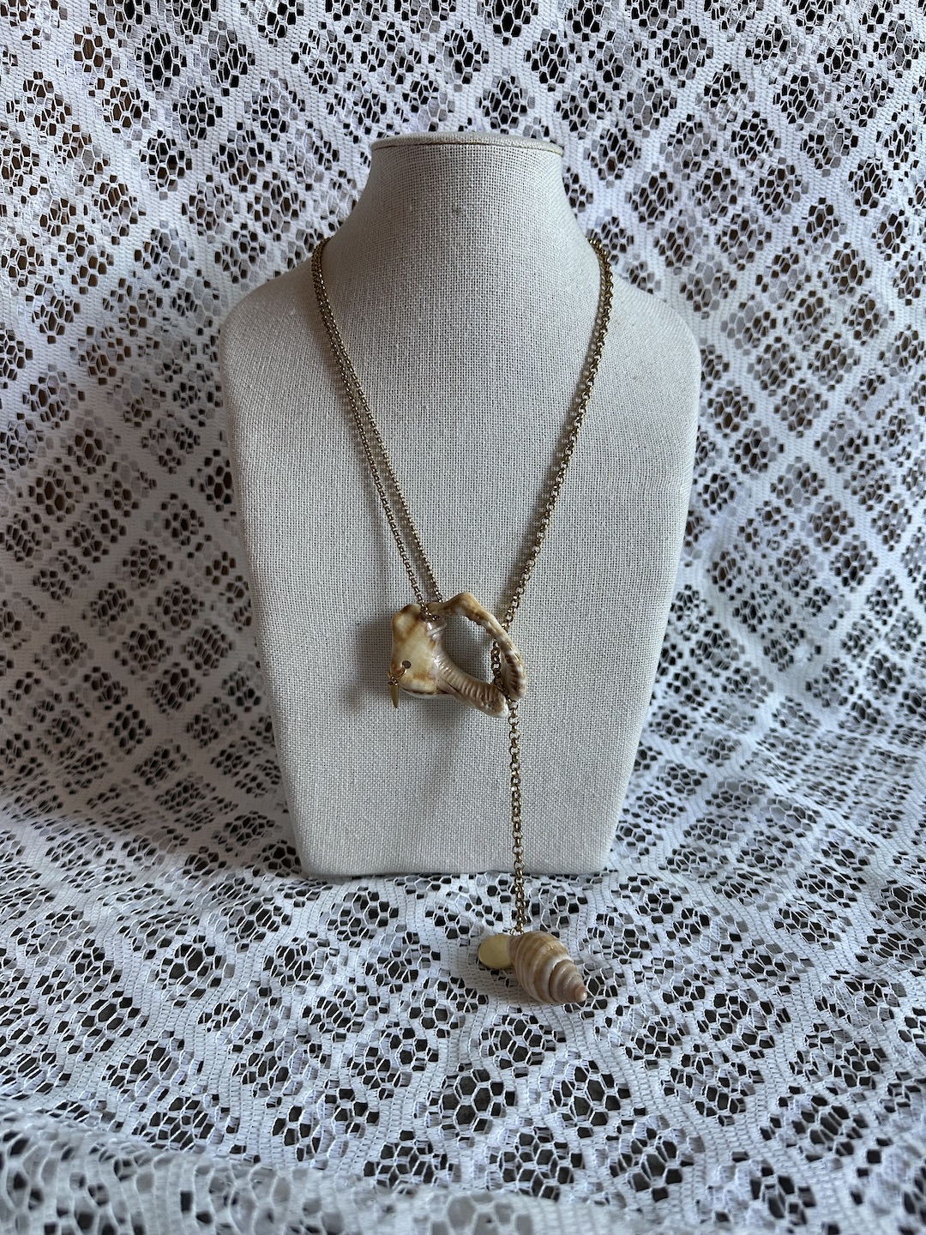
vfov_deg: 71.6
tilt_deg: -19.5
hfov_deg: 56.8
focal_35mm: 24
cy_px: 618
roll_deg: +1.4
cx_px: 463
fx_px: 856
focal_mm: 6.86
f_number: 1.78
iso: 160
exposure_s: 1/100
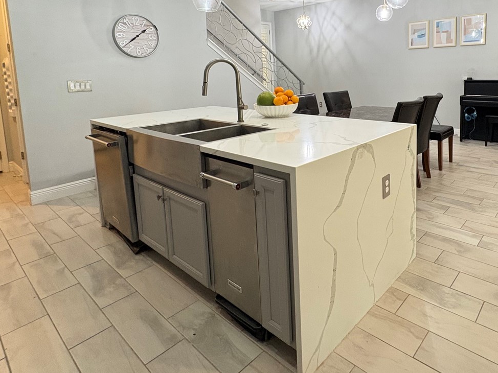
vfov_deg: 56.7
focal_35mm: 23
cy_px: 107
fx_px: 331
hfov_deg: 72.0
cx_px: 328
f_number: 2.2
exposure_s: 1/60
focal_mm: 2.22
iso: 400
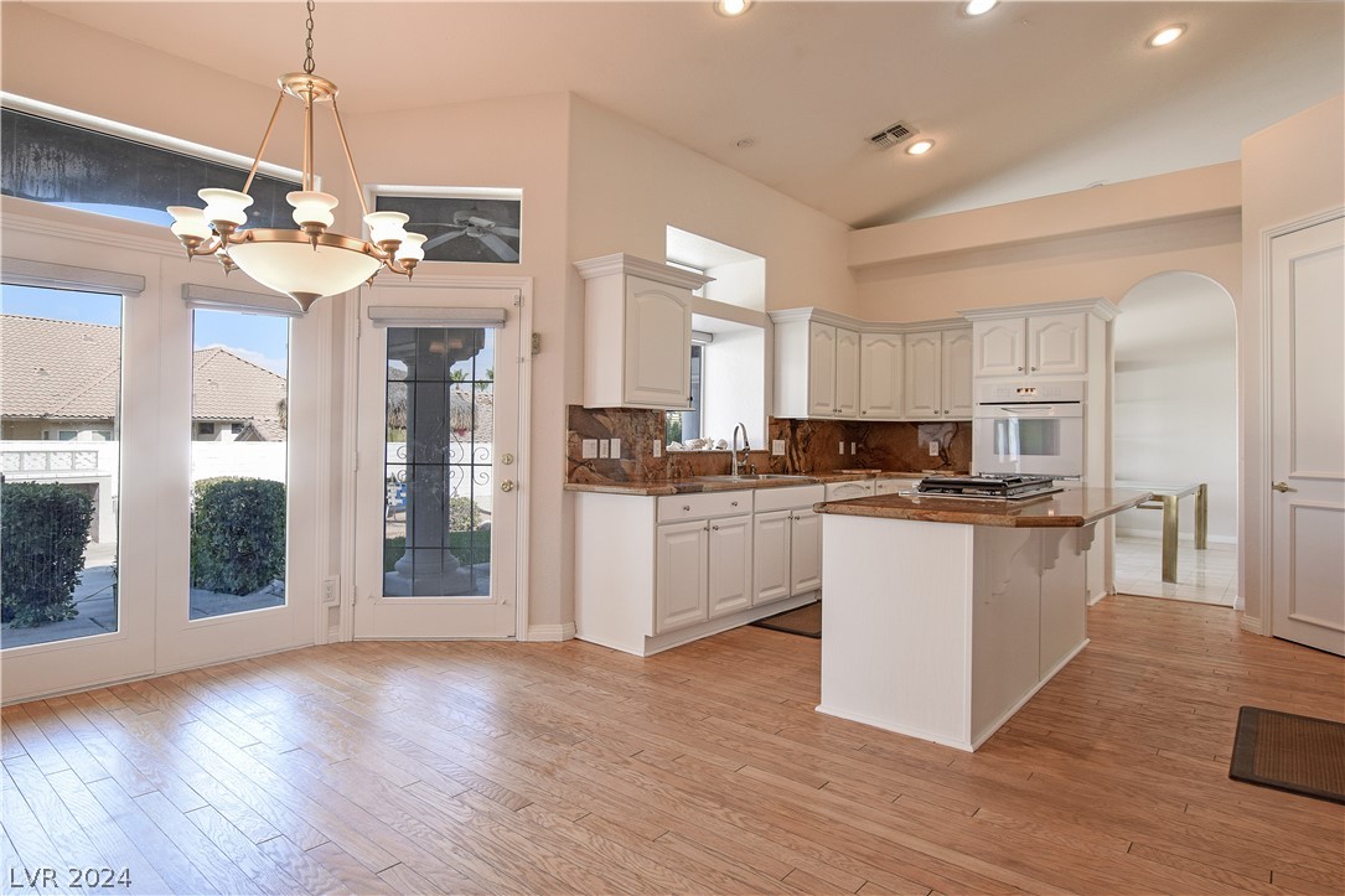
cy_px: 448
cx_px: 672
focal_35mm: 20
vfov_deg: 63.2
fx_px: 728
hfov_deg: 85.4
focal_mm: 13
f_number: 8
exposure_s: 1/200
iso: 400
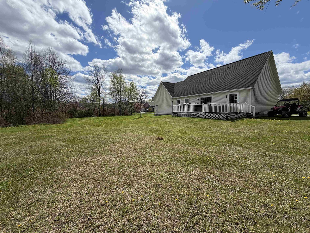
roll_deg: +0.8
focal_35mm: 14
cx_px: 155
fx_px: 125
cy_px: 116
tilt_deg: -2.3
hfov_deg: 102.1
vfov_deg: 85.7
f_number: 2.2
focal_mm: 2.22
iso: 20
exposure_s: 1/1534
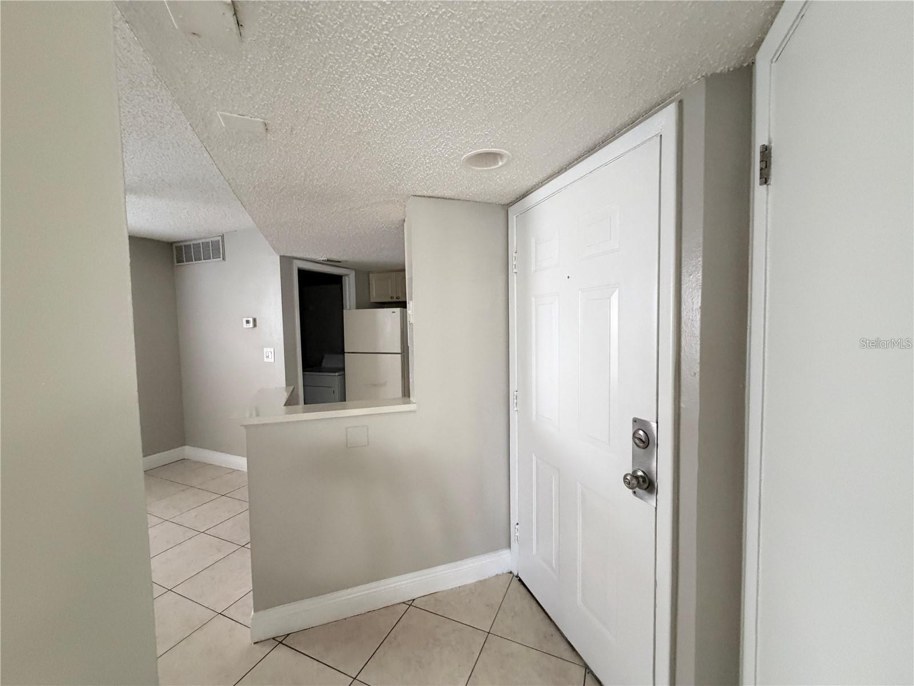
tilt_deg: -2.2
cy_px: 343
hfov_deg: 102.1
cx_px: 457
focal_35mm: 14
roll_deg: +1.7
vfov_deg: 85.7
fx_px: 370
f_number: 2.2
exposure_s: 1/60
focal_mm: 2.22
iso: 400
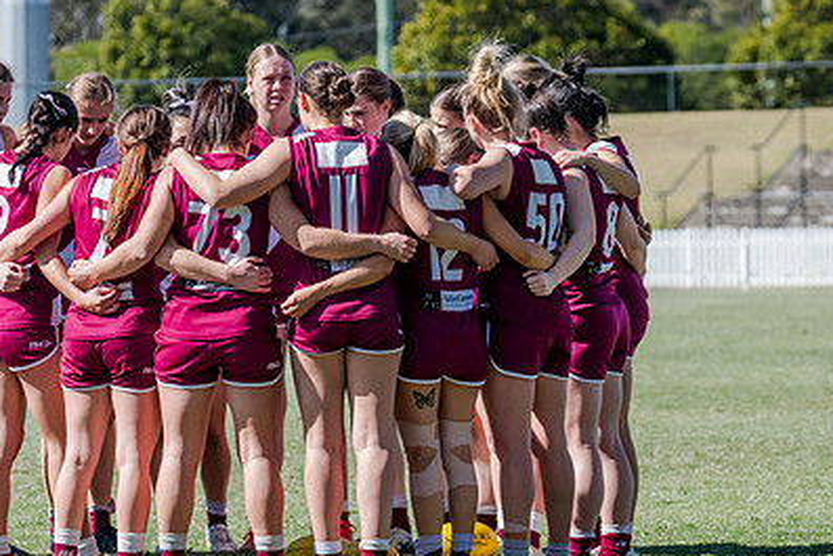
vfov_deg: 4.0
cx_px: 200
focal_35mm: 343
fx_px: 7939
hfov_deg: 6.0
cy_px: 343
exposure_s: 1/1600
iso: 800
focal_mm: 210
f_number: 7.1
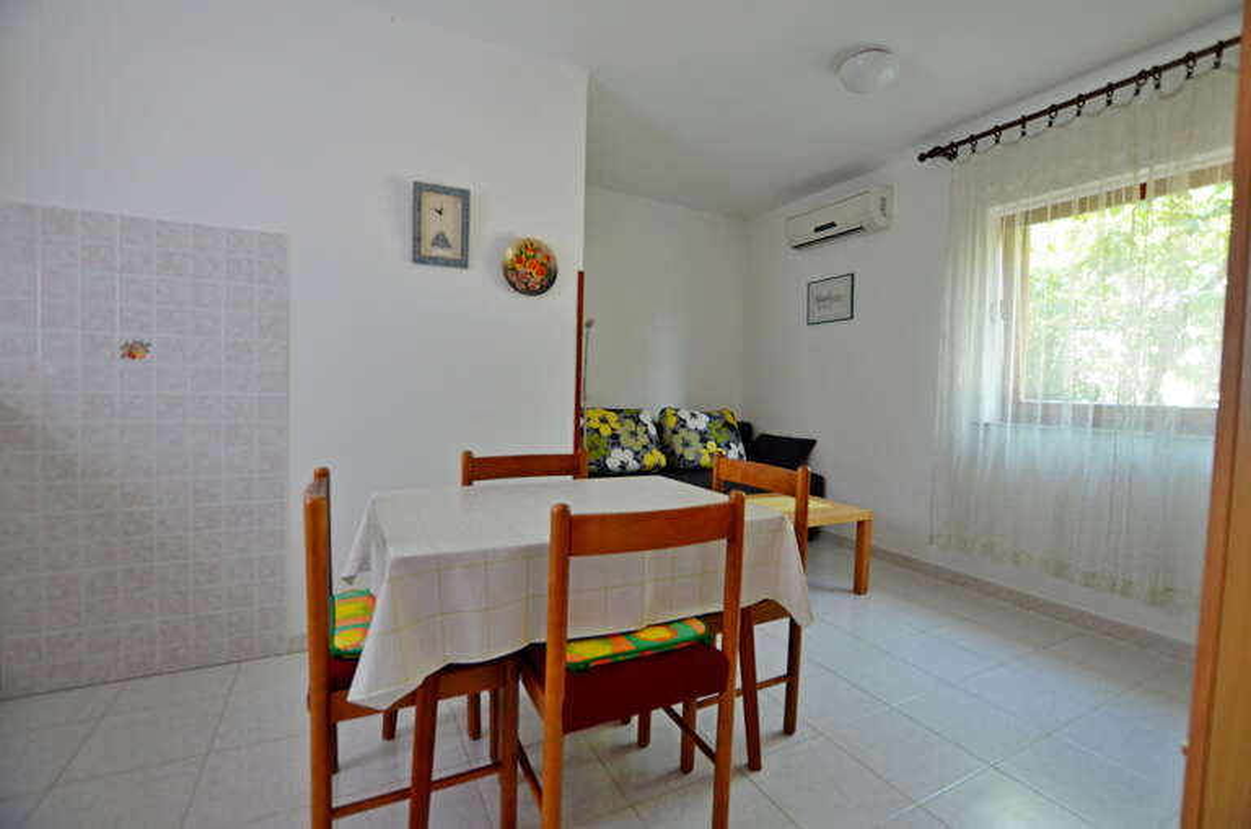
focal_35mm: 15
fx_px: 520
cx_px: 626
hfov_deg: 100.5
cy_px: 414
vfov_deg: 77.1
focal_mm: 10
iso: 500
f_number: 4
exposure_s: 1/60
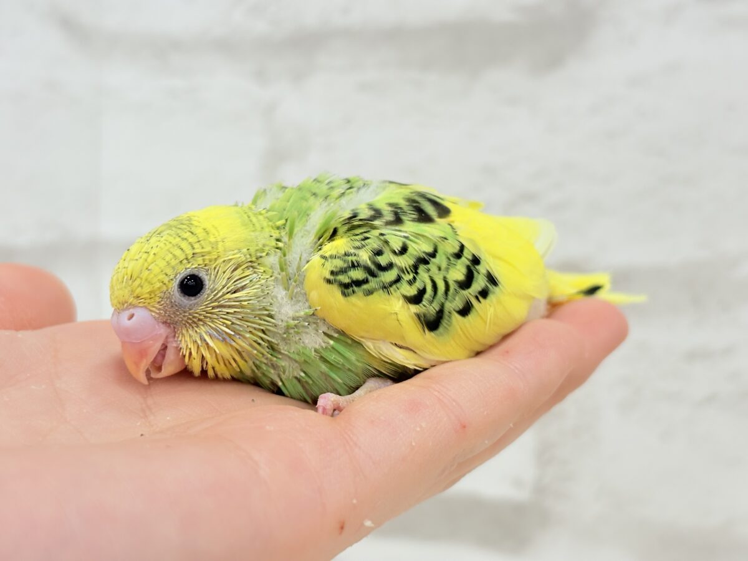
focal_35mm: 52
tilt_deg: -1.3
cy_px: 280
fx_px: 1124
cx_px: 374
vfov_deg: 28.0
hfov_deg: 36.8
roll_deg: -1.6
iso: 80
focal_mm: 5.96
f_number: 1.6
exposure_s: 1/100
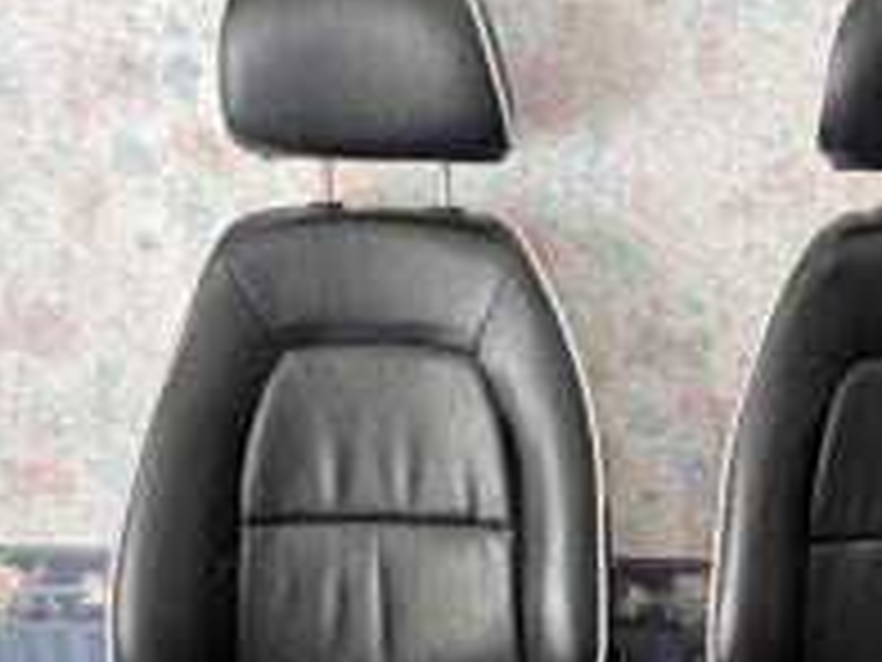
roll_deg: -0.7
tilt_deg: -16.0
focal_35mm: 53
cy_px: 558
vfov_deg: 26.8
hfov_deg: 34.7
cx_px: 738
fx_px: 1350
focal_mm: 5.96
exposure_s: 1/122
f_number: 1.6
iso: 100
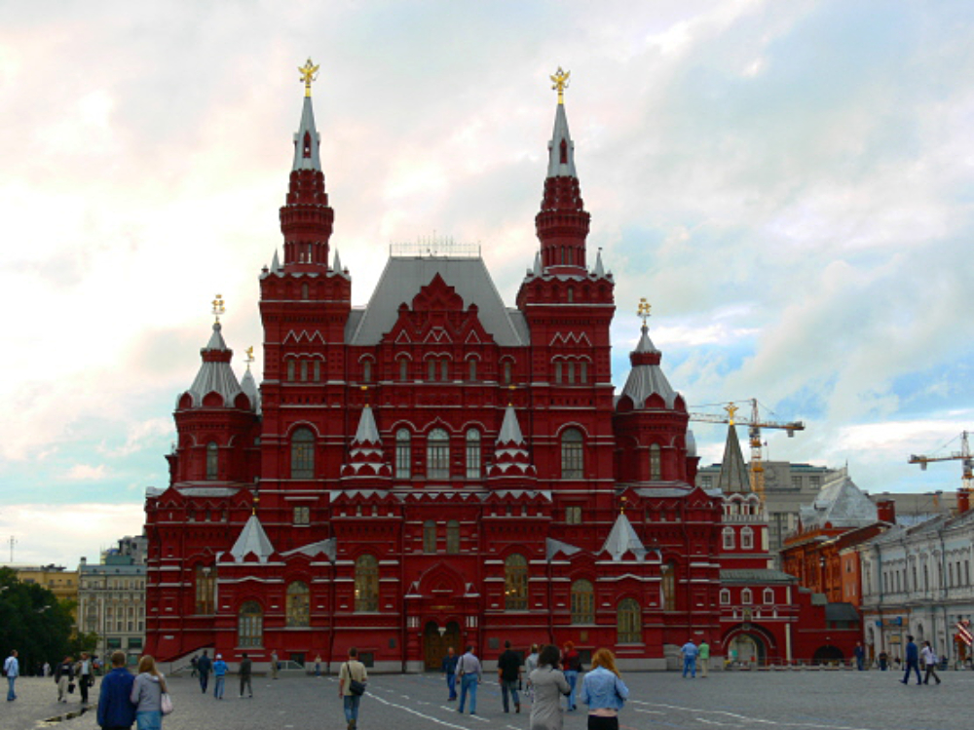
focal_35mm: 55
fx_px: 1547
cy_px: 365
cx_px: 487
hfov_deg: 35.0
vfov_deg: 26.5
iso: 80
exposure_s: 1/60
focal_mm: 11.6
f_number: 4
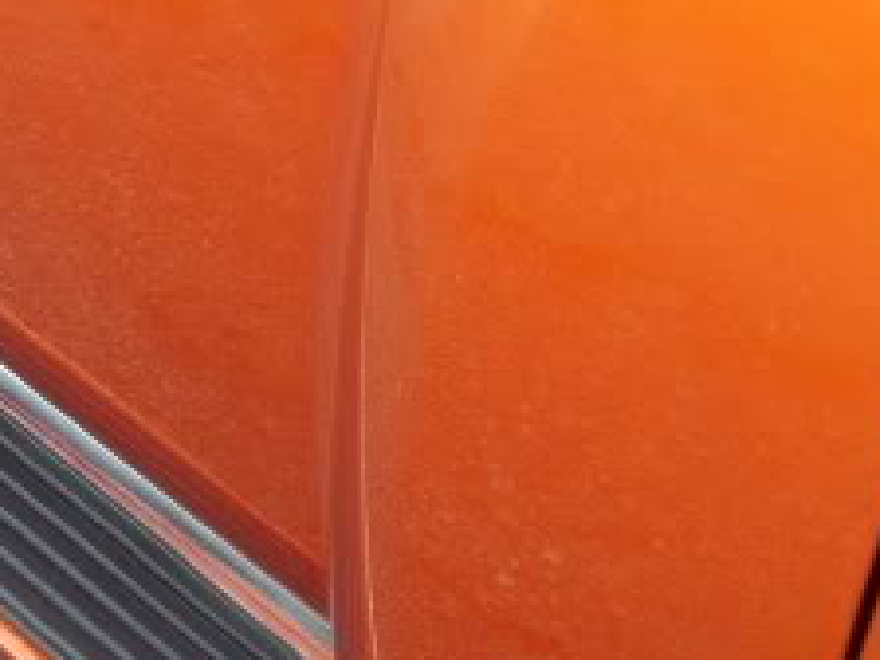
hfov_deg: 19.2
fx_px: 2542
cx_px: 47
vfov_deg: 14.7
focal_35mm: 100
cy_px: 495
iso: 50
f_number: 2.8
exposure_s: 1/90
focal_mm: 5.8
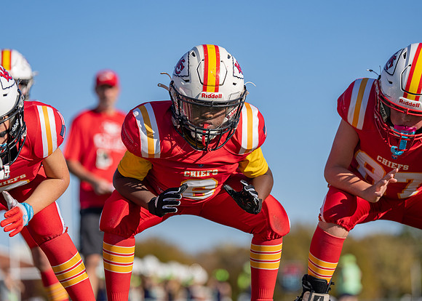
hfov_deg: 13.3
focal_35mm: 151
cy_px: 143
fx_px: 1807
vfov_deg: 9.5
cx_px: 209
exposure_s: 1/4000
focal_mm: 135
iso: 200
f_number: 2.8
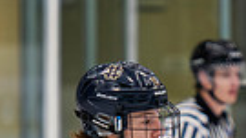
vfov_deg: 1.3
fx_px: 5944
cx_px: 172
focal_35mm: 911
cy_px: 314
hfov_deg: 2.4
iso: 2000
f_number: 3.2
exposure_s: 1/640
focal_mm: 145
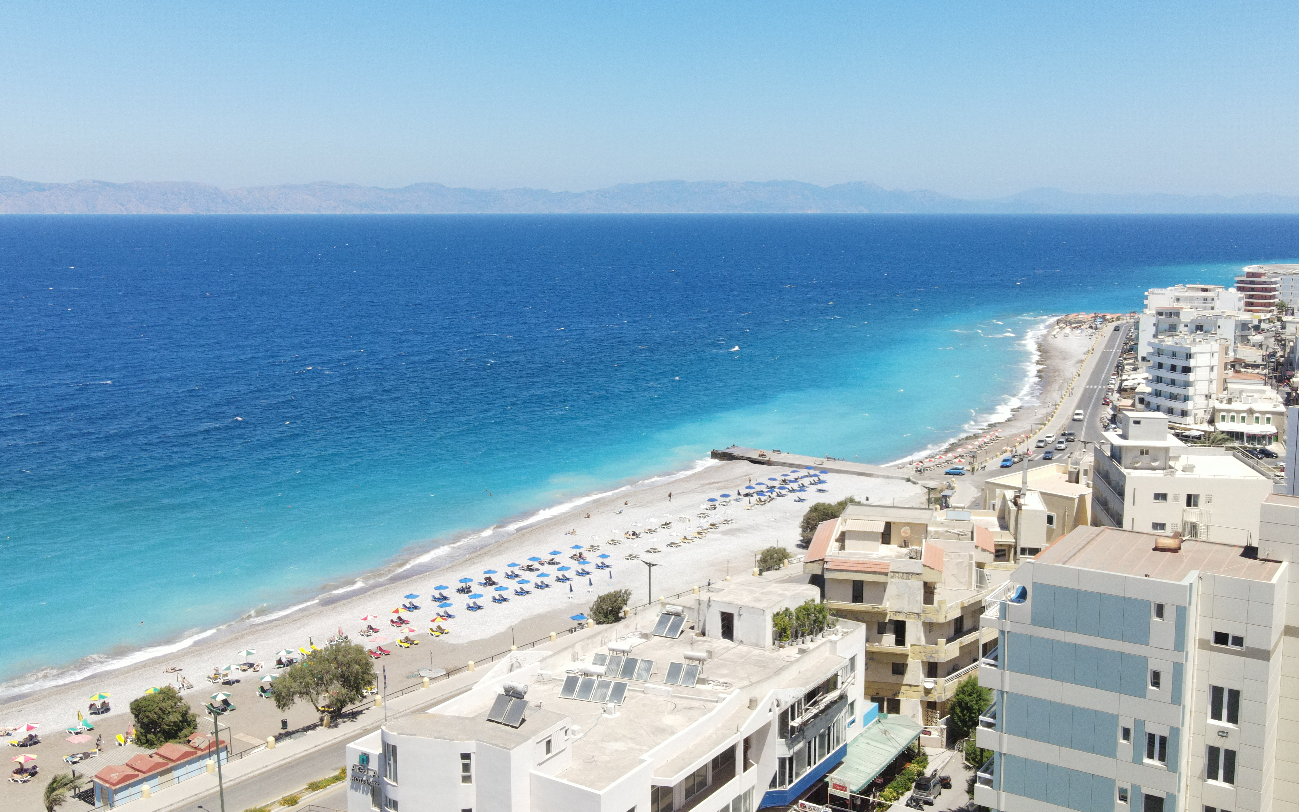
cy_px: 376
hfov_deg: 56.7
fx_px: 1204
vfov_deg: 37.3
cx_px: 677
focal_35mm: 34
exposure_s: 1/60
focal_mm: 4.5
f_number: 2.8
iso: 100
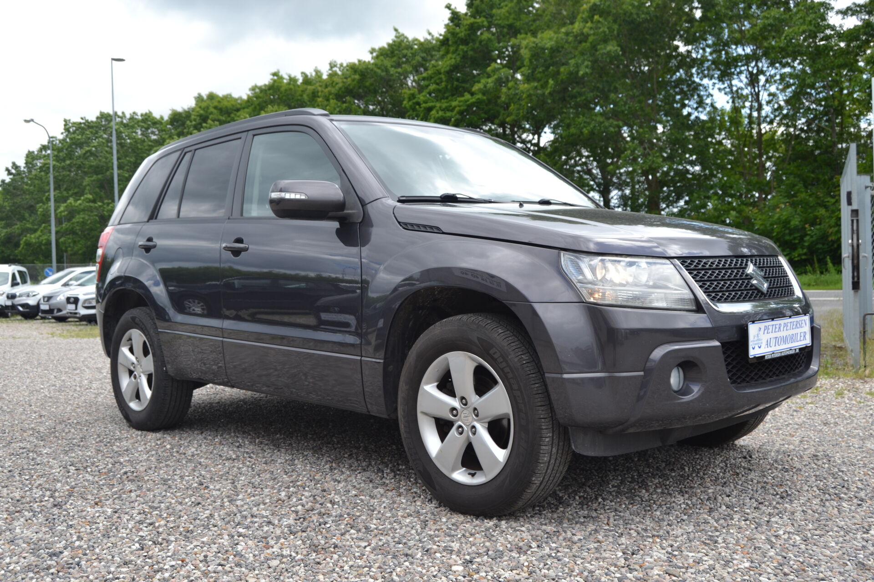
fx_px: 838
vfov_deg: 38.4
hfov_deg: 55.1
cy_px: 291
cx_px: 437
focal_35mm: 34
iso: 100
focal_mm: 23
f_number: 6.3
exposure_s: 1/160
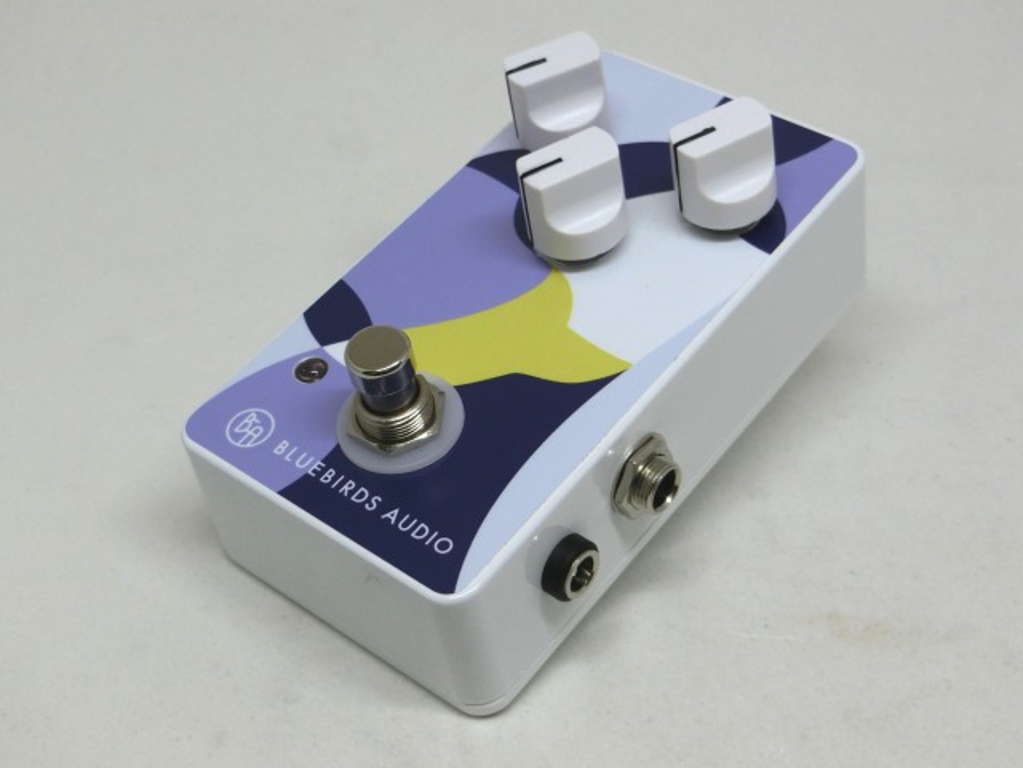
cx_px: 512
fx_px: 1773
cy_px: 384
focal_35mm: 60
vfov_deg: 24.4
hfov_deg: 32.2
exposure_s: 1/125
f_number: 5
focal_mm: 10.7
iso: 160
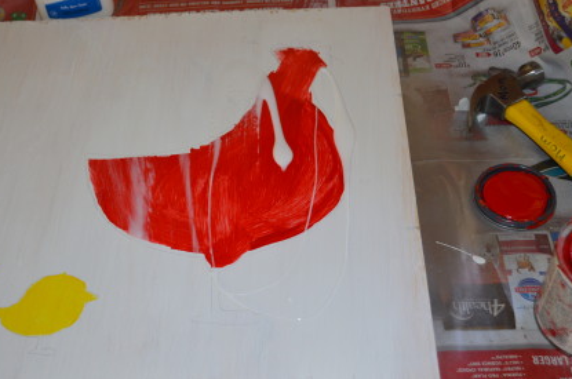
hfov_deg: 41.8
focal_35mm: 47
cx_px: 238
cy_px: 183
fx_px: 745
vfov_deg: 28.5
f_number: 4.2
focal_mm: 26
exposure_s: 1/60
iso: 500
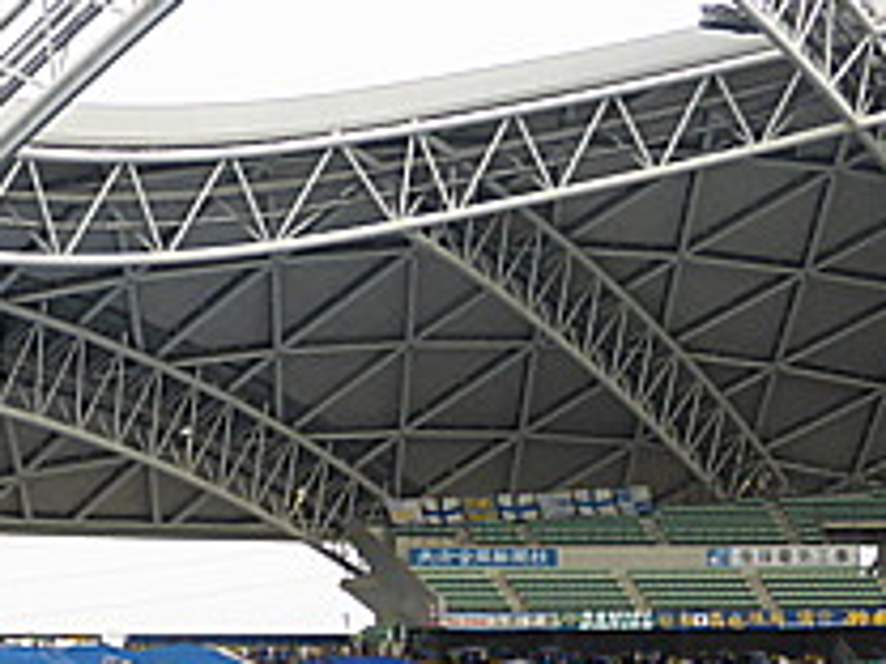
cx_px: 13
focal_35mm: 90
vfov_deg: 16.1
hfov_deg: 21.1
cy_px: 664
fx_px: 2304
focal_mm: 6.9
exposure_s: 1/400
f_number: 3.9
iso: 100
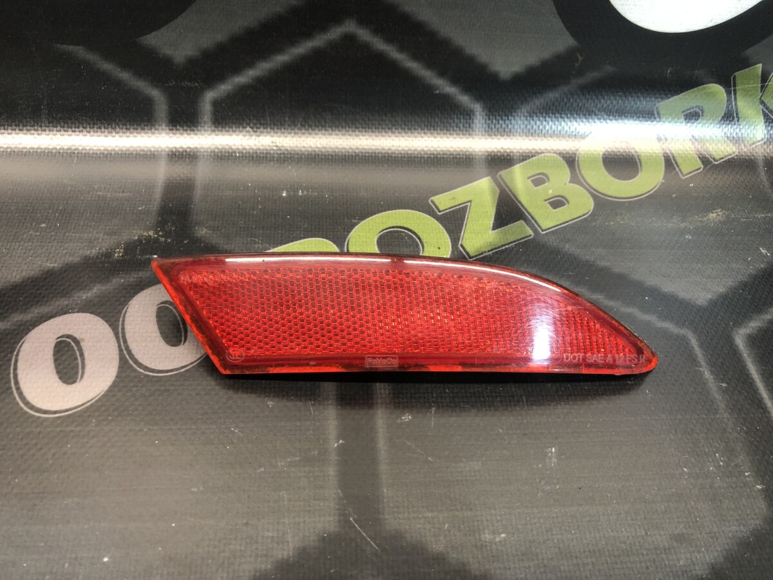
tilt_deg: -49.1
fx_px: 625
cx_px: 386
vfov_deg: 49.7
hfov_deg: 63.4
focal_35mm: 28
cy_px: 290
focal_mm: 3.99
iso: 64
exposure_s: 1/15
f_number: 1.8
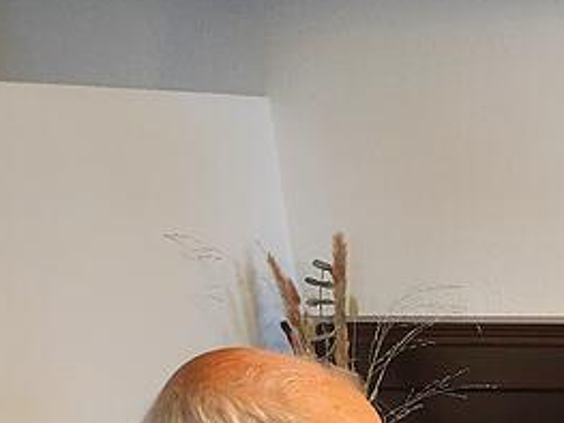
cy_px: 595
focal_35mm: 73
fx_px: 1189
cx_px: 813
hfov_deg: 22.5
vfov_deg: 18.3
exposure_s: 1/100
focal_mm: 5
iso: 250
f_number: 1.8
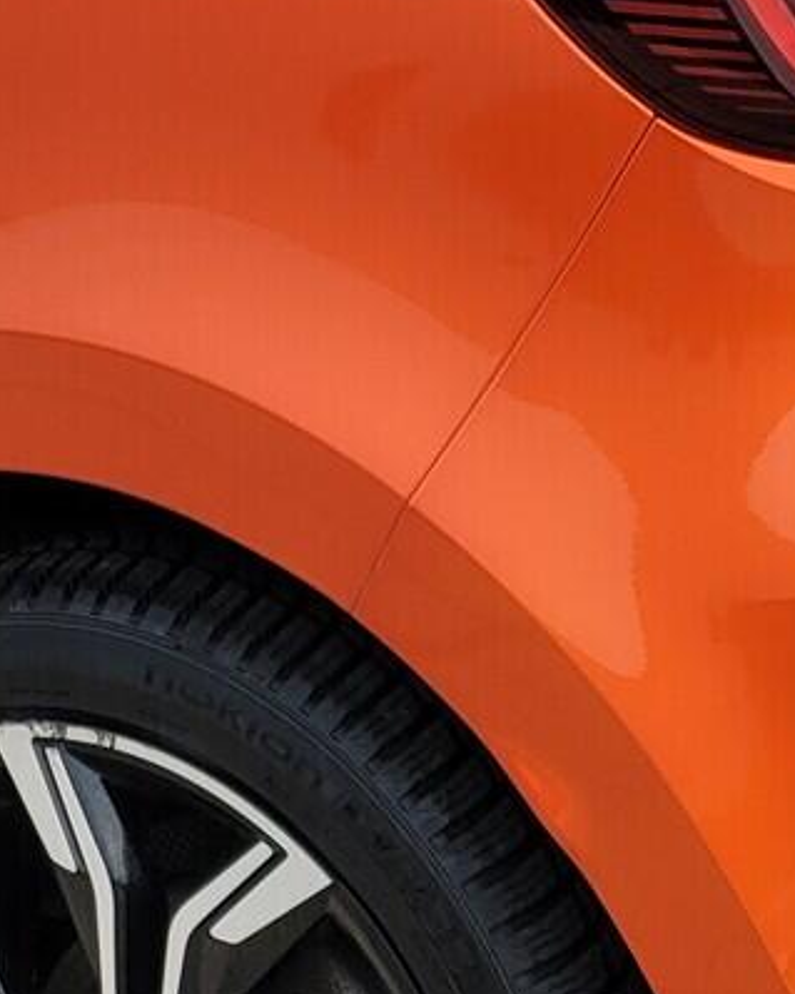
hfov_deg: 5.7
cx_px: 1306
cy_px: 202
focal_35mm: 268
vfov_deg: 7.2
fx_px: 7885
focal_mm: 7.12
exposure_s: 1/748
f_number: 2.4
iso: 25
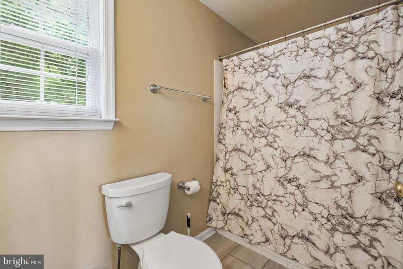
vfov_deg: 77.3
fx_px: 168
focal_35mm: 15
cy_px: 134
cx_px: 202
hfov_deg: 100.4
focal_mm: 10
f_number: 5.6
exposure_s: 1/50
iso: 400
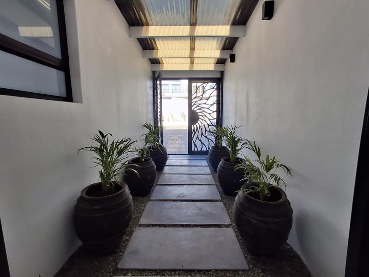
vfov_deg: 78.1
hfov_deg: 94.5
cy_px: 138
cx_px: 184
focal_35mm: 16
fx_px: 171
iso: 40
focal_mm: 1.64
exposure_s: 1/438
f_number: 2.2
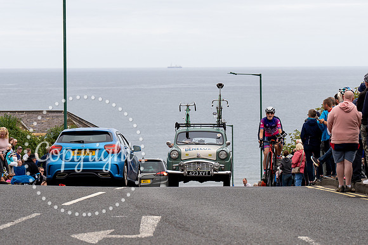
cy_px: 131
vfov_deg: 9.9
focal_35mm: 138
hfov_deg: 14.8
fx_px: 1416
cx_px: 204
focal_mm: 89
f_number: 4.5
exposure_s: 1/640
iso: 160
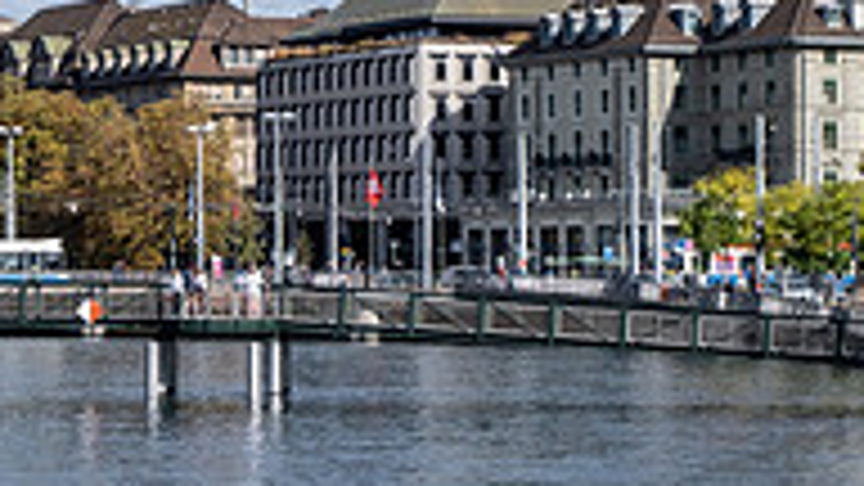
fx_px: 3620
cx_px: -216
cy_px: 173
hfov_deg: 13.2
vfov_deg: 7.7
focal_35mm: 158
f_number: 5.6
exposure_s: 1/600
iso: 160
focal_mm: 33.2
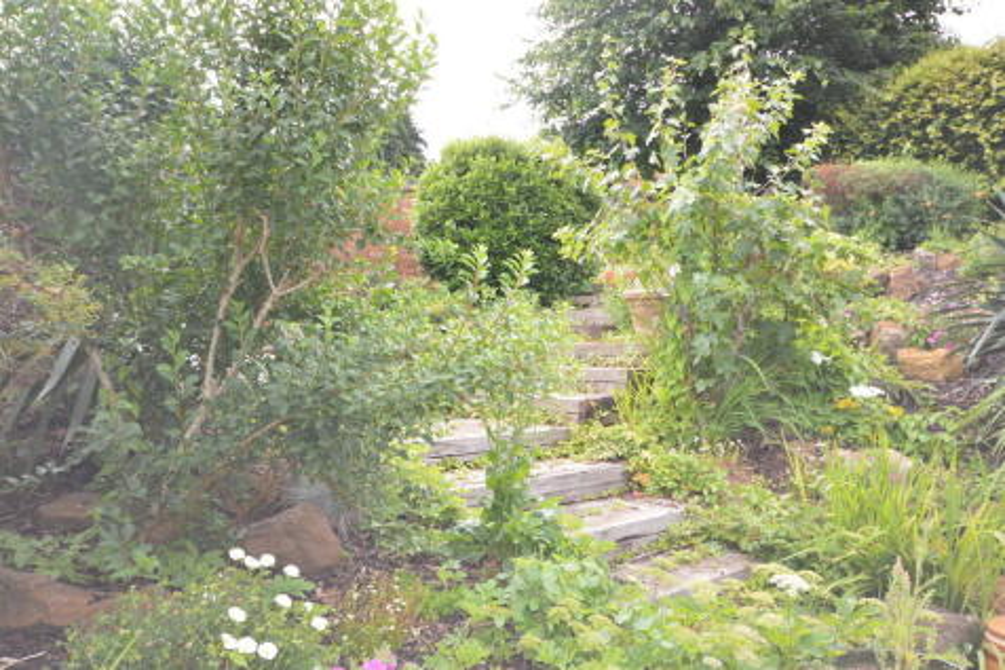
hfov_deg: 61.9
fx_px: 837
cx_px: 502
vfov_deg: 43.6
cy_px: 335
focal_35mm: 30
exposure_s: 1/125
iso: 250
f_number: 5.6
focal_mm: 20
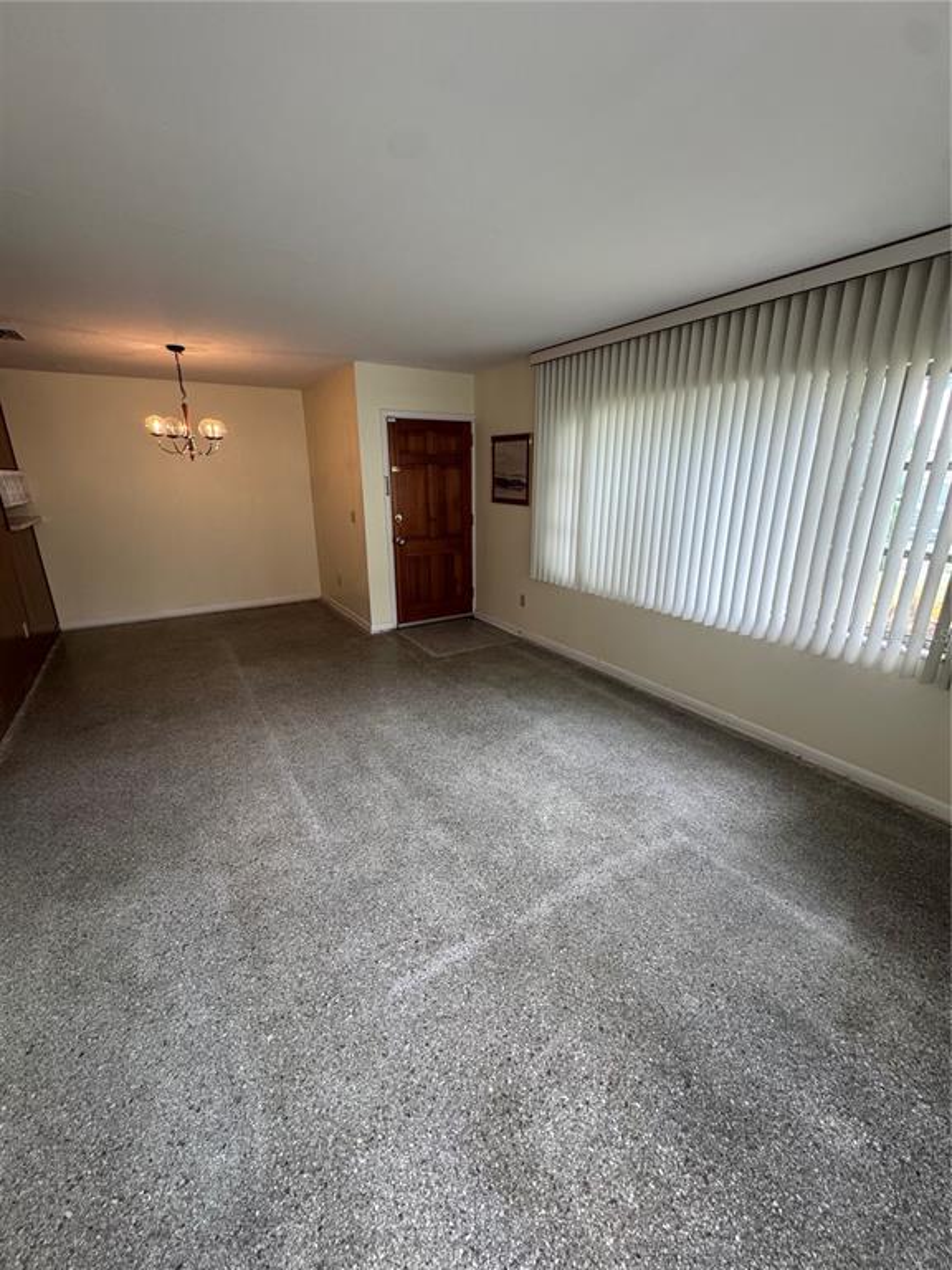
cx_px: 476
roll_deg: +1.3
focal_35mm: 14
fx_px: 513
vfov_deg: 102.1
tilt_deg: -18.1
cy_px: 635
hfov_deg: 85.7
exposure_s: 1/120
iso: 200
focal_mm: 2.22
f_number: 2.2
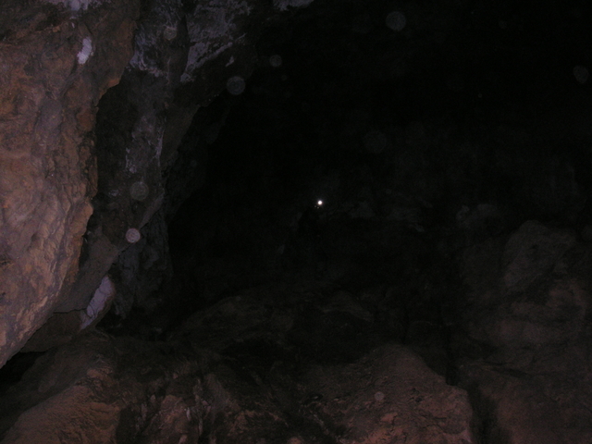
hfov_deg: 49.0
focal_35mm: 38
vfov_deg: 37.7
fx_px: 650
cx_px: 296
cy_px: 222
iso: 160
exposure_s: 1/45
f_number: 3.3
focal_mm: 6.3
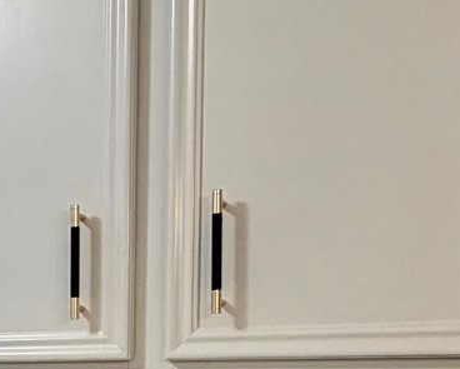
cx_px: -252
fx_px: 1036
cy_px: 458
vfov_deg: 18.9
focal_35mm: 76
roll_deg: +0.3
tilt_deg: -5.6
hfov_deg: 20.8
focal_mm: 2.22
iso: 320
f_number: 2.2
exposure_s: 1/120
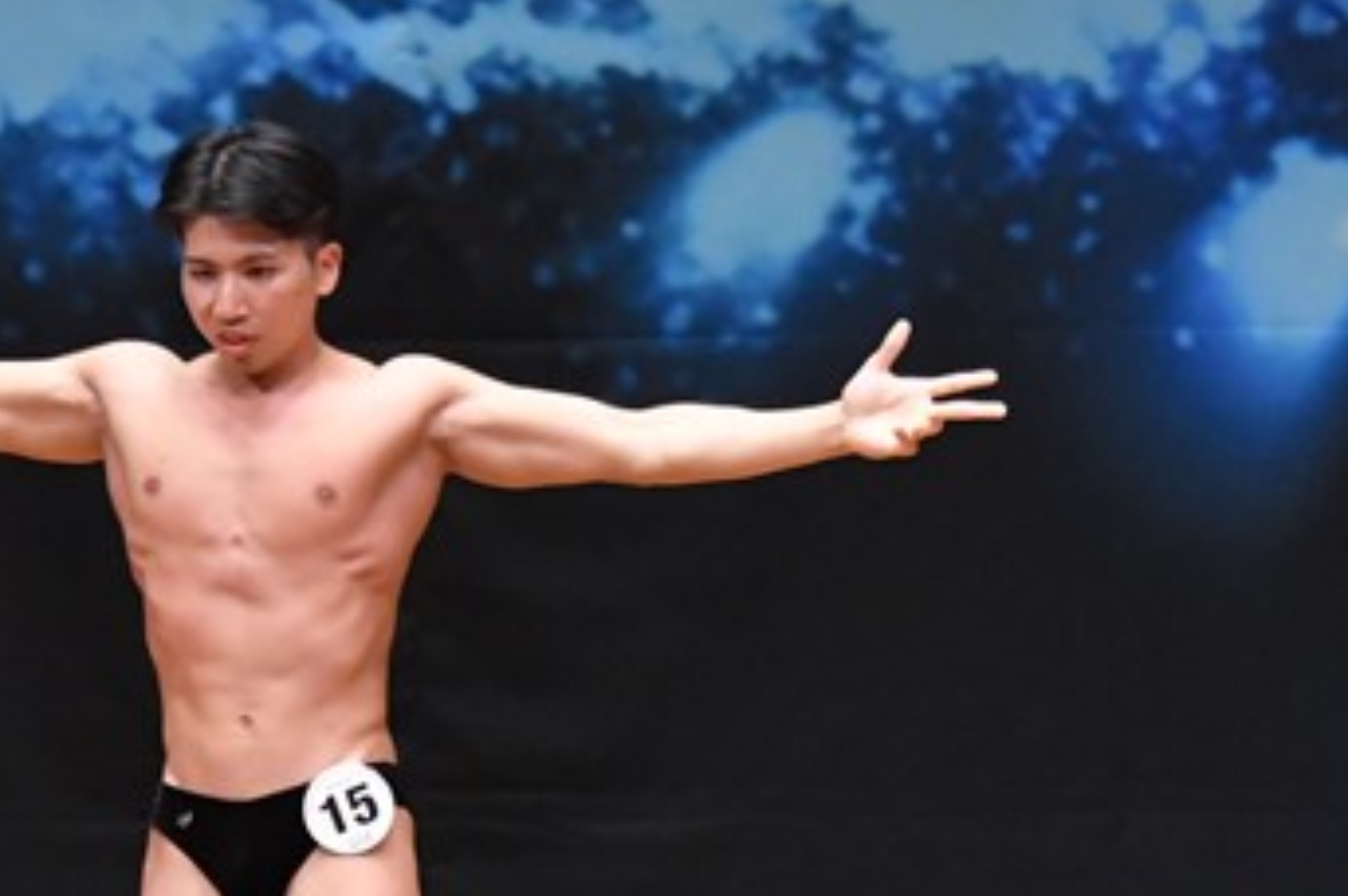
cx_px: 305
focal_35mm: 542
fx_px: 20275
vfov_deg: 2.5
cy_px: 688
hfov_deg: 3.8
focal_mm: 160
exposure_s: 1/400
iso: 6400
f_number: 5.6
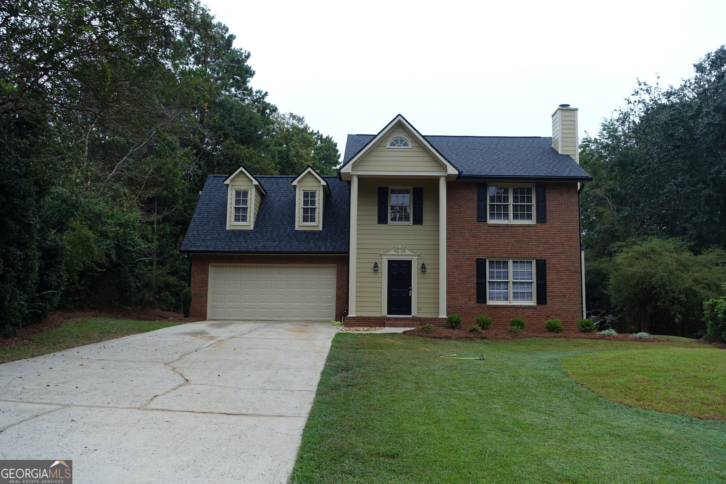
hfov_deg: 54.4
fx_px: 706
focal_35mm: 35
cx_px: 363
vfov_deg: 37.9
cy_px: 242
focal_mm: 12.81
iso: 125
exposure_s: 1/80
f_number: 3.2
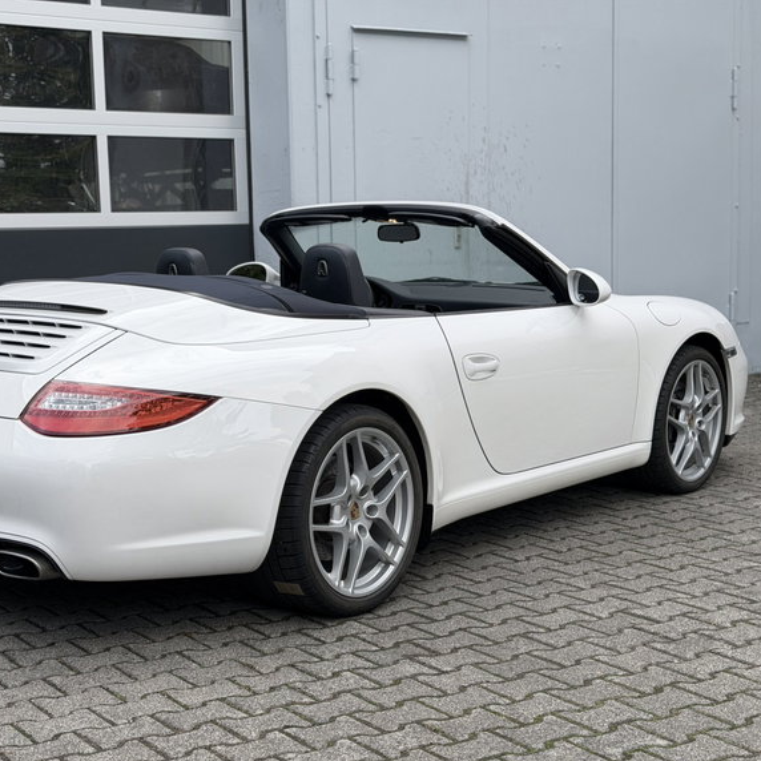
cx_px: 270
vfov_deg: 30.0
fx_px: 1418
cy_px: 382
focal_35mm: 57
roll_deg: +1.9
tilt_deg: -6.1
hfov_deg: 29.9
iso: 64
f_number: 1.78
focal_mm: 6.76
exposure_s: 1/865
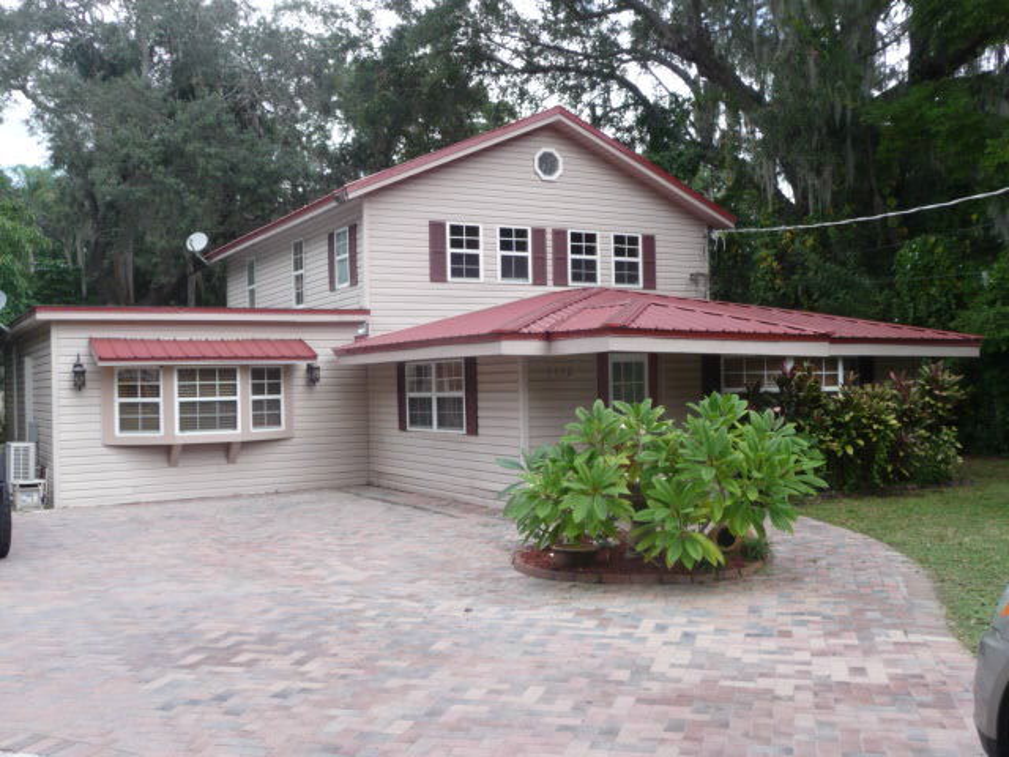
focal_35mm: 35
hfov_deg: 52.6
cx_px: 504
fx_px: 1020
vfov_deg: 40.7
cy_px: 378
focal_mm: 4.7
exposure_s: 1/200
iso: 100
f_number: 3.3
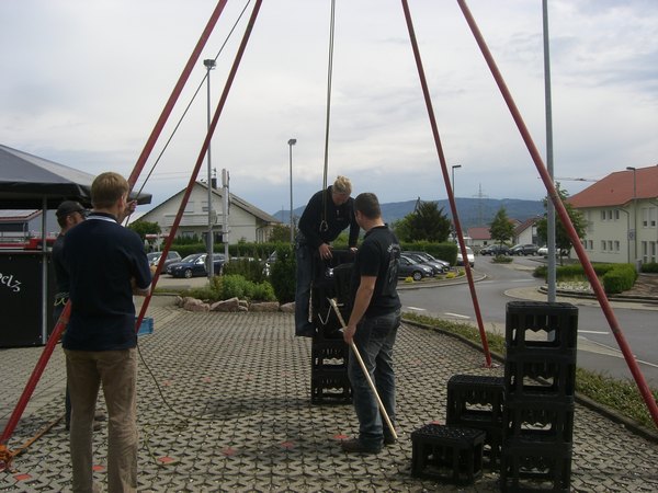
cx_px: 329
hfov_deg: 49.0
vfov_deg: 37.7
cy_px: 246
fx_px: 722
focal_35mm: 38
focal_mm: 6.2
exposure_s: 1/800
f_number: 4.3
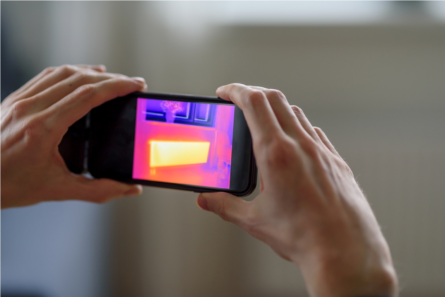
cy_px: 148
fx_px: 1051
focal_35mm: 85
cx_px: 222
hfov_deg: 23.9
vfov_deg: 16.1
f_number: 1.8
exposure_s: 1/80
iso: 320
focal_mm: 85
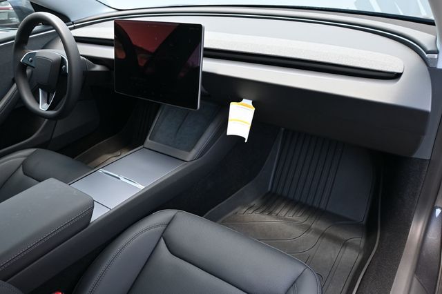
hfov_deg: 63.2
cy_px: 147
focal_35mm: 29
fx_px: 359
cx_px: 221
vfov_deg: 44.6
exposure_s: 1/125
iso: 450
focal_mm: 19.5
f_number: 3.8
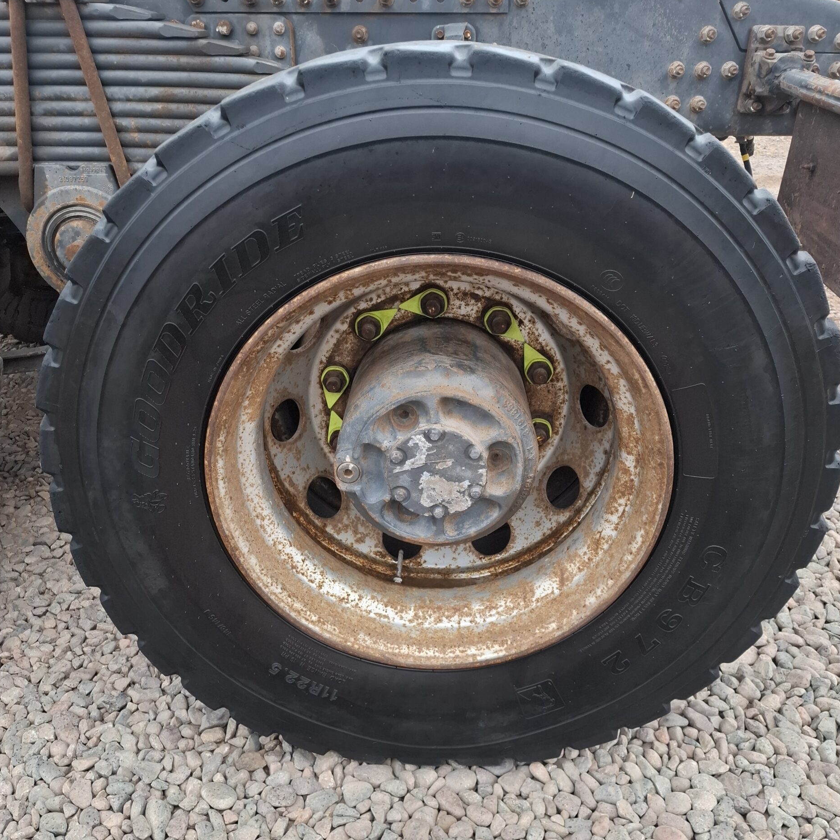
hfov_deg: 57.3
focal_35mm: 28
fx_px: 769
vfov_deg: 57.3
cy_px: 424
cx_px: 429
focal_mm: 5.54
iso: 64
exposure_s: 1/100
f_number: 1.8
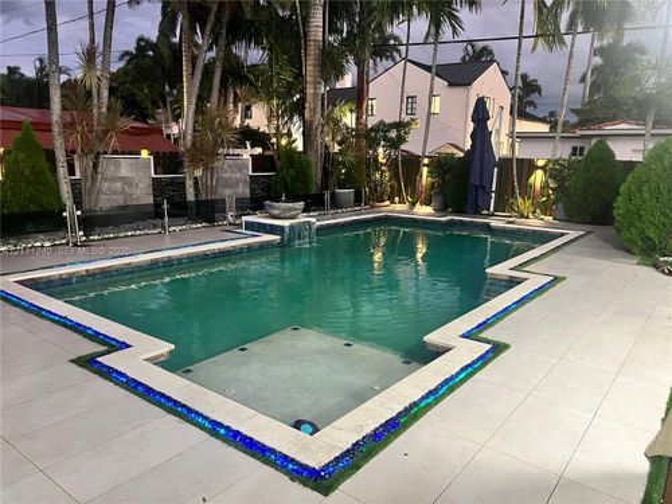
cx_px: 336
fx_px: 505
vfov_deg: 53.1
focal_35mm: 26
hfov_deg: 67.3
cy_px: 252
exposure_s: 1/40
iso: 500
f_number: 1.5
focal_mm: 5.7
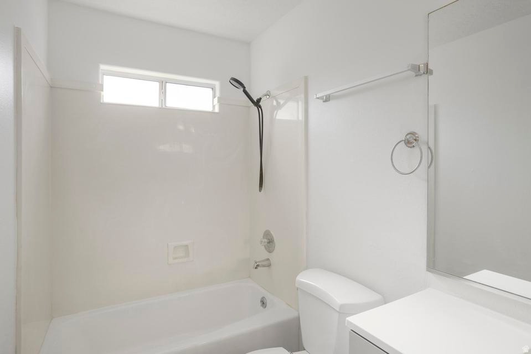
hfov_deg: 84.0
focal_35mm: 20
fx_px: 295
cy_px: 177
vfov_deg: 62.0
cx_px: 266
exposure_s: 1/10
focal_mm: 20
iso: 200
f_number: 9
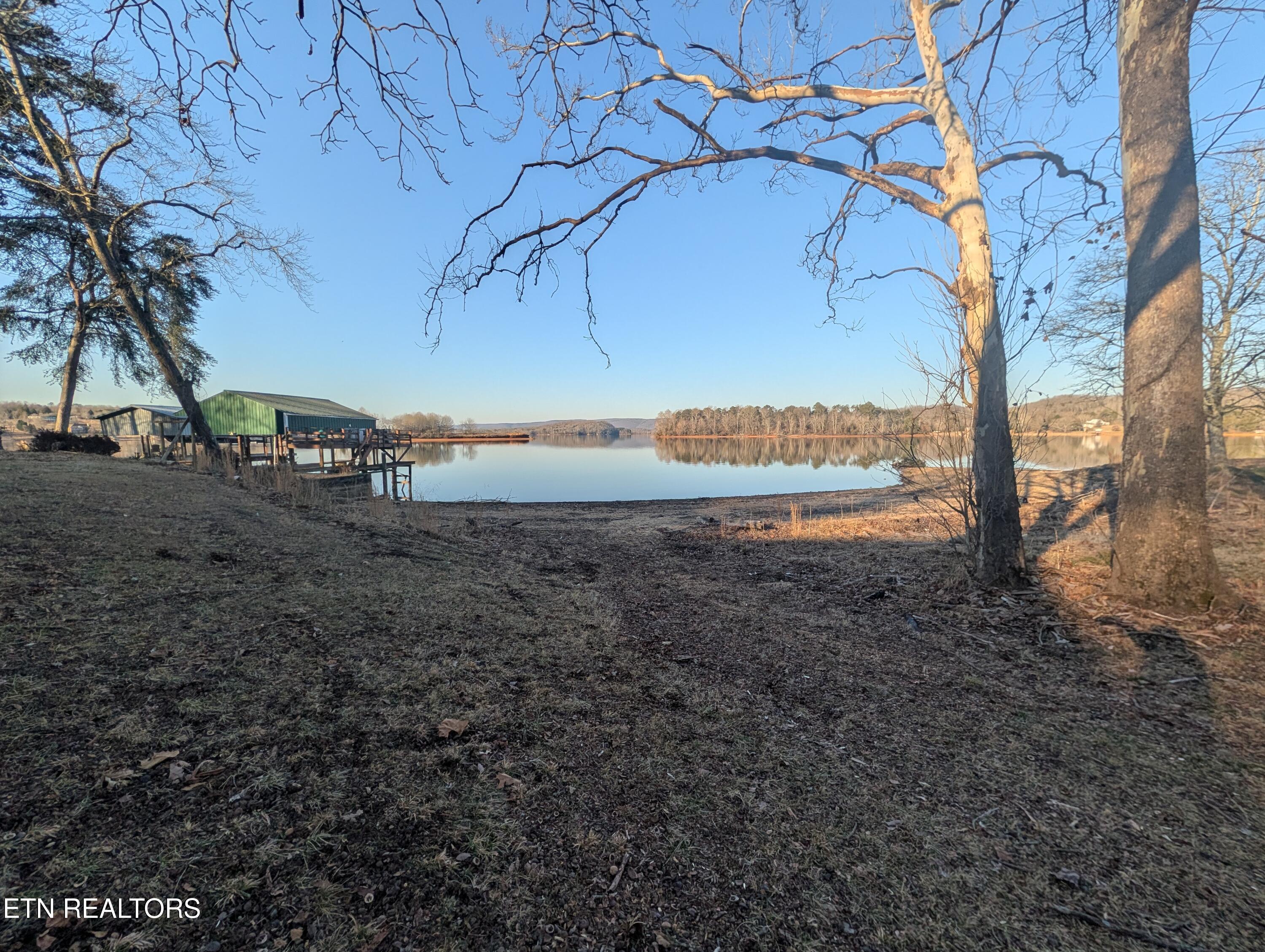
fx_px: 439
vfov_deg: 94.6
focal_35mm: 12
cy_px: 476
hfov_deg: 110.5
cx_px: 632
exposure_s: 1/1672
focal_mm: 2.02
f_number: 1.7
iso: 53
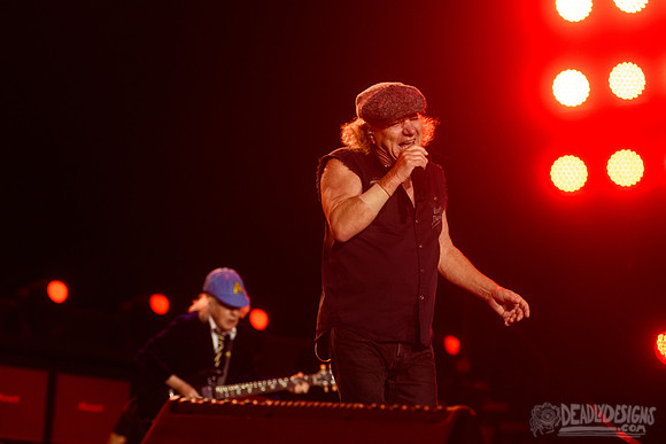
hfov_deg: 16.0
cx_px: 298
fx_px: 2369
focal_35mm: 128
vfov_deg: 10.7
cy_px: 200
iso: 2500
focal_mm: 116
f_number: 4
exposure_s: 1/800
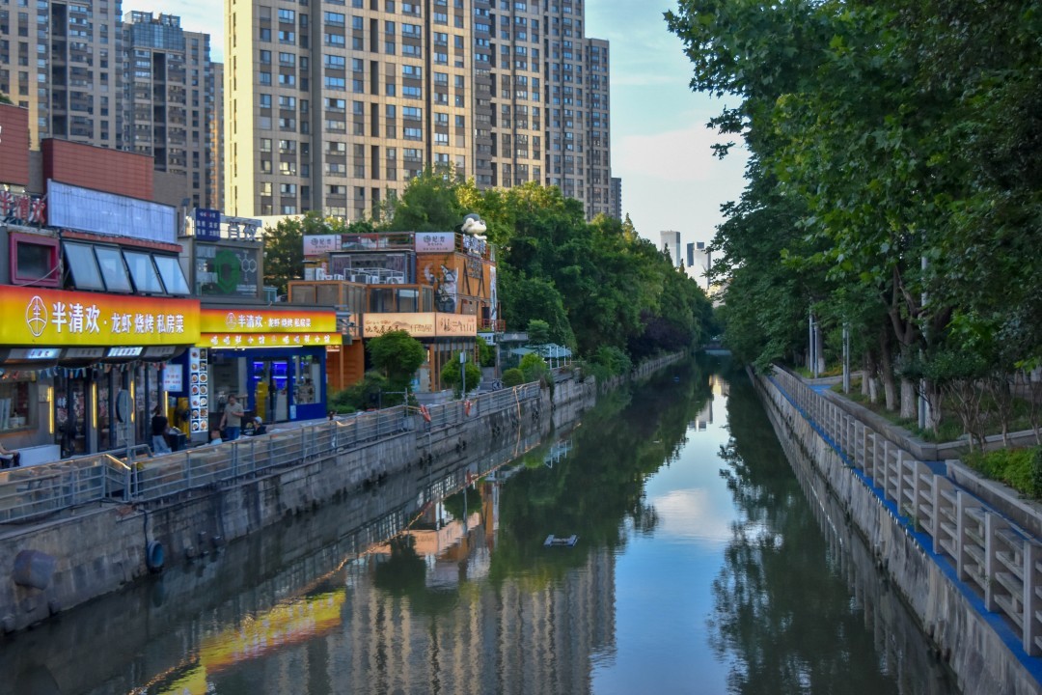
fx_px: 1259
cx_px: 521
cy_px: 348
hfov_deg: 45.0
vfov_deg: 30.8
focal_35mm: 44
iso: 800
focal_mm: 29
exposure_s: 1/750
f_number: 4.2
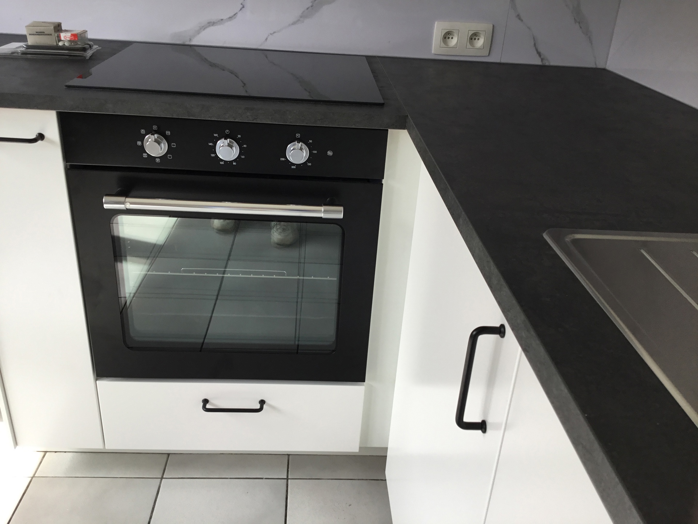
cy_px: 262
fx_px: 625
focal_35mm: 31
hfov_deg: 58.4
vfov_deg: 45.4
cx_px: 349
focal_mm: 3.3
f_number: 2.4
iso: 25
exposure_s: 1/100
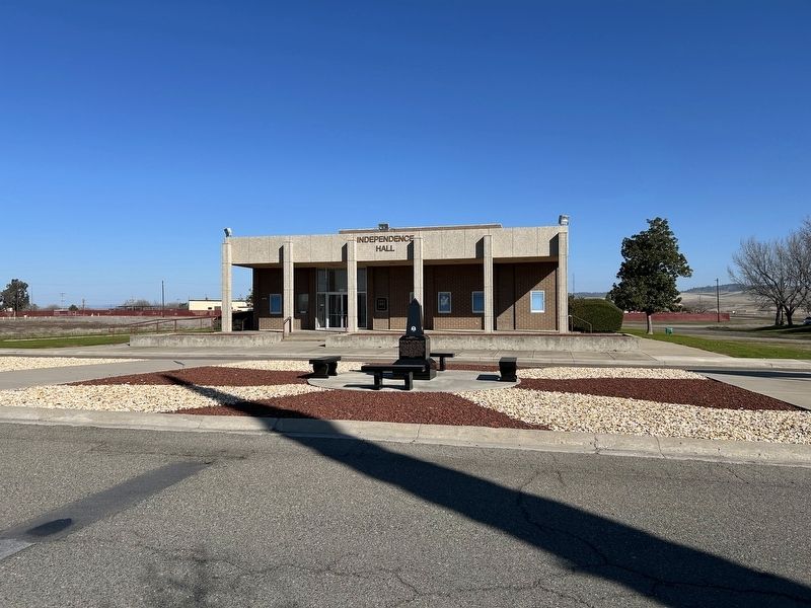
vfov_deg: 53.1
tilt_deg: +0.1
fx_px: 609
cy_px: 304
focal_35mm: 26
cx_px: 406
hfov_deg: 67.3
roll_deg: +0.9
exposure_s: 1/5882
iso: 50
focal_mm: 5.7
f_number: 1.5
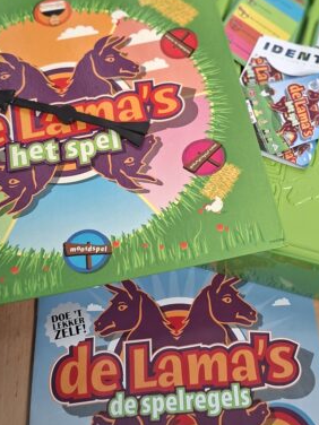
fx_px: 602
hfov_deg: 29.6
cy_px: 166
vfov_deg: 38.7
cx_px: 198
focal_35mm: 49
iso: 160
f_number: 1.8
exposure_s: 1/50
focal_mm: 5.54
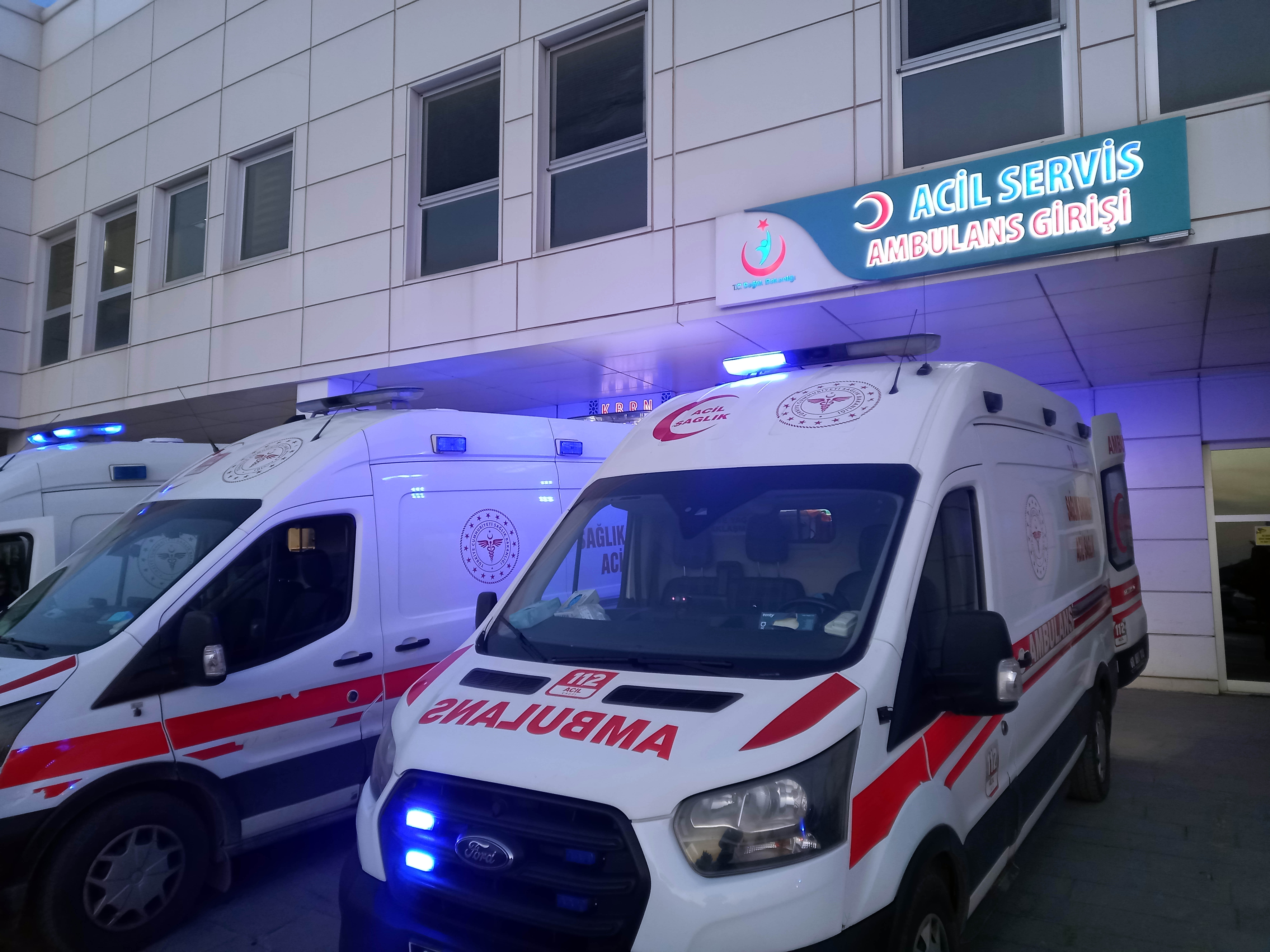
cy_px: 476
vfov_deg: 54.9
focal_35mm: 25
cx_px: 635
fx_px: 917
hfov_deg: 69.4
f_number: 2
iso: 200
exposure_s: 1/33.3
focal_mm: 4.6
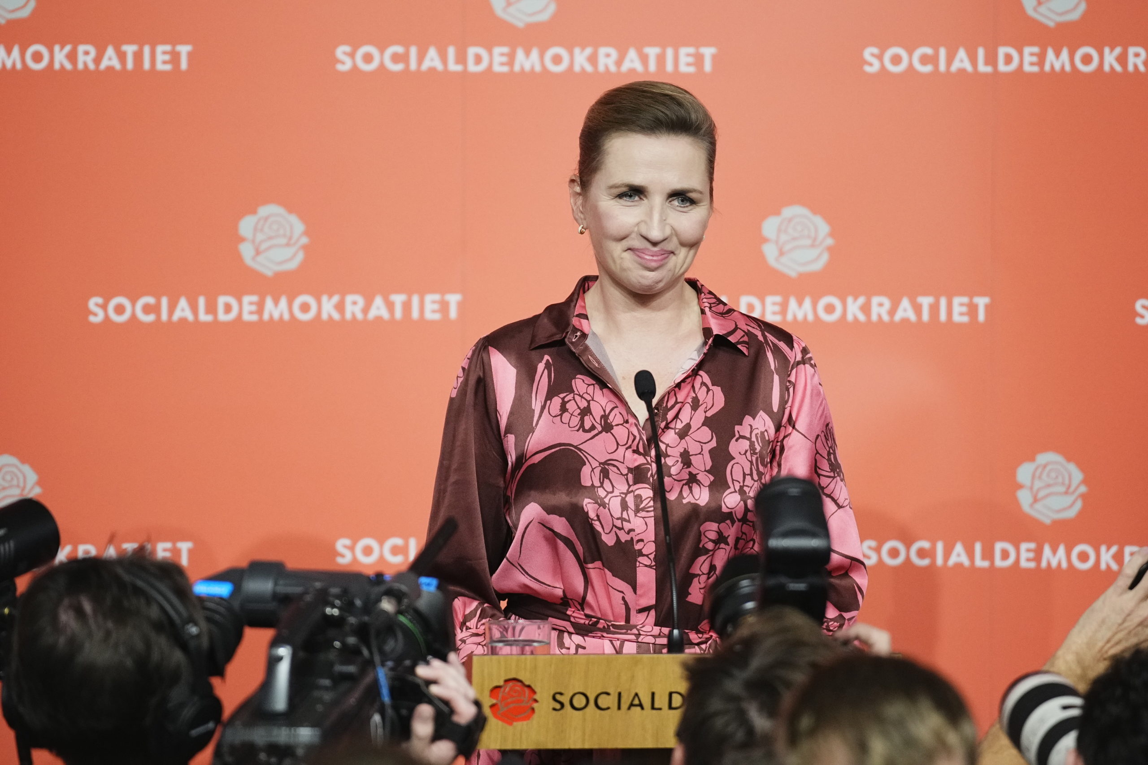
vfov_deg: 4.6
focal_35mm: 300
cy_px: 382
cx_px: 574
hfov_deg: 6.9
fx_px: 9566
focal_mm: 200
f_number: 2.8
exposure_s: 1/320
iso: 3200
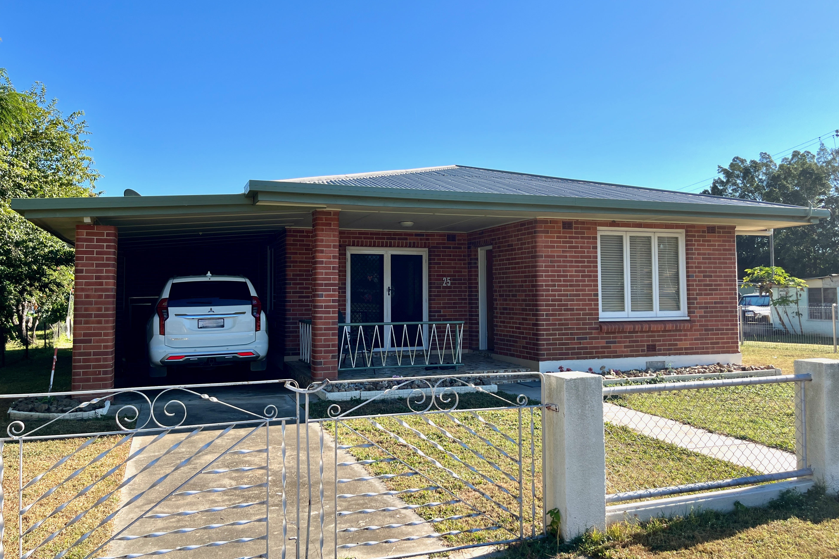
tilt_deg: +2.4
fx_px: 653
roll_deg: +0.6
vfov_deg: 46.4
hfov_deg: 65.5
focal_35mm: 28
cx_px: 416
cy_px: 263
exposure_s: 1/2463
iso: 50
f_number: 1.6
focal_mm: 5.1
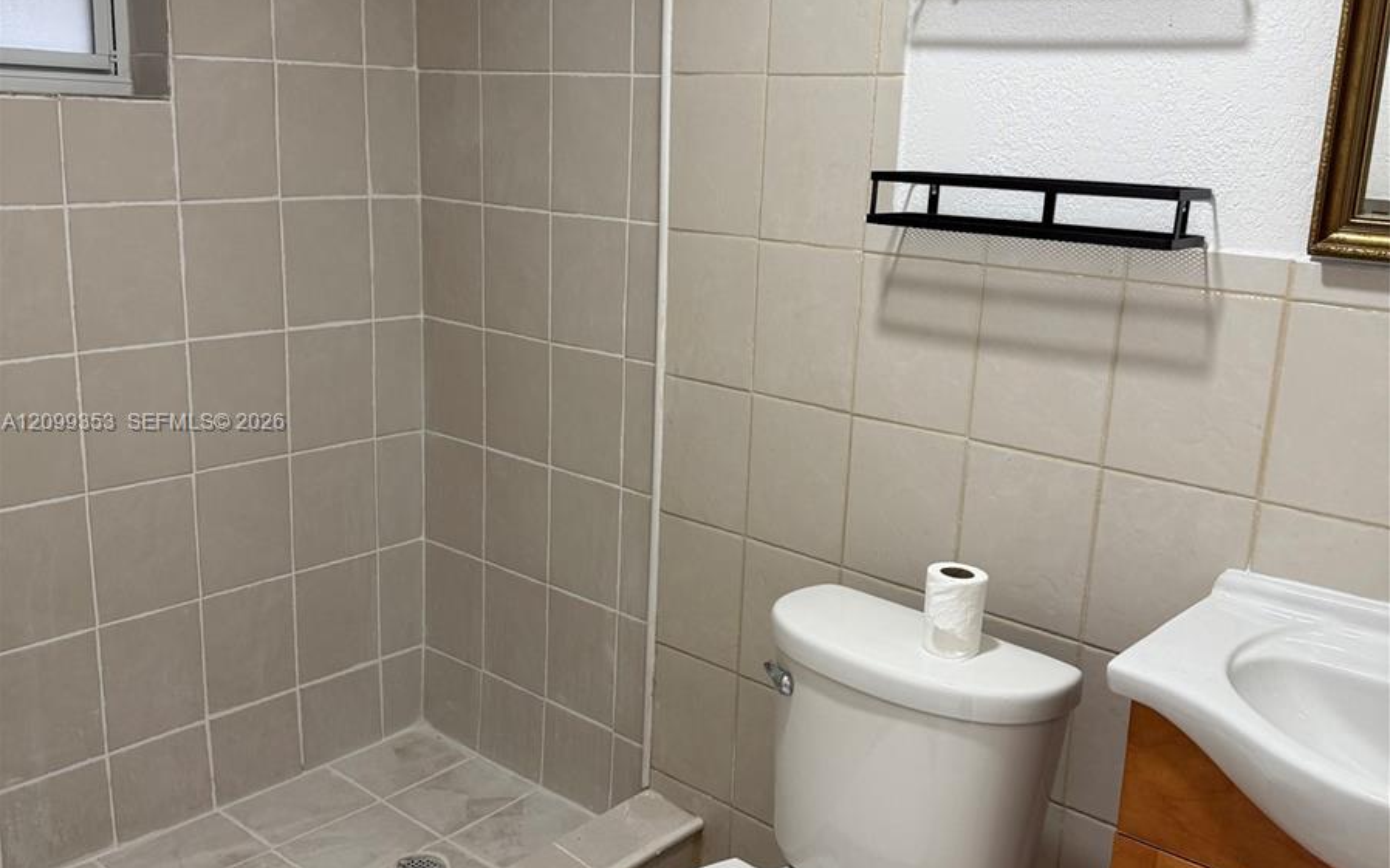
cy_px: 424
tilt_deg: -13.7
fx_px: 1288
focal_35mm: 34
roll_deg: -3.0
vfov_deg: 37.3
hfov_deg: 56.7
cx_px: 695
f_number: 1.78
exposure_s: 1/121
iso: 200
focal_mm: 6.76
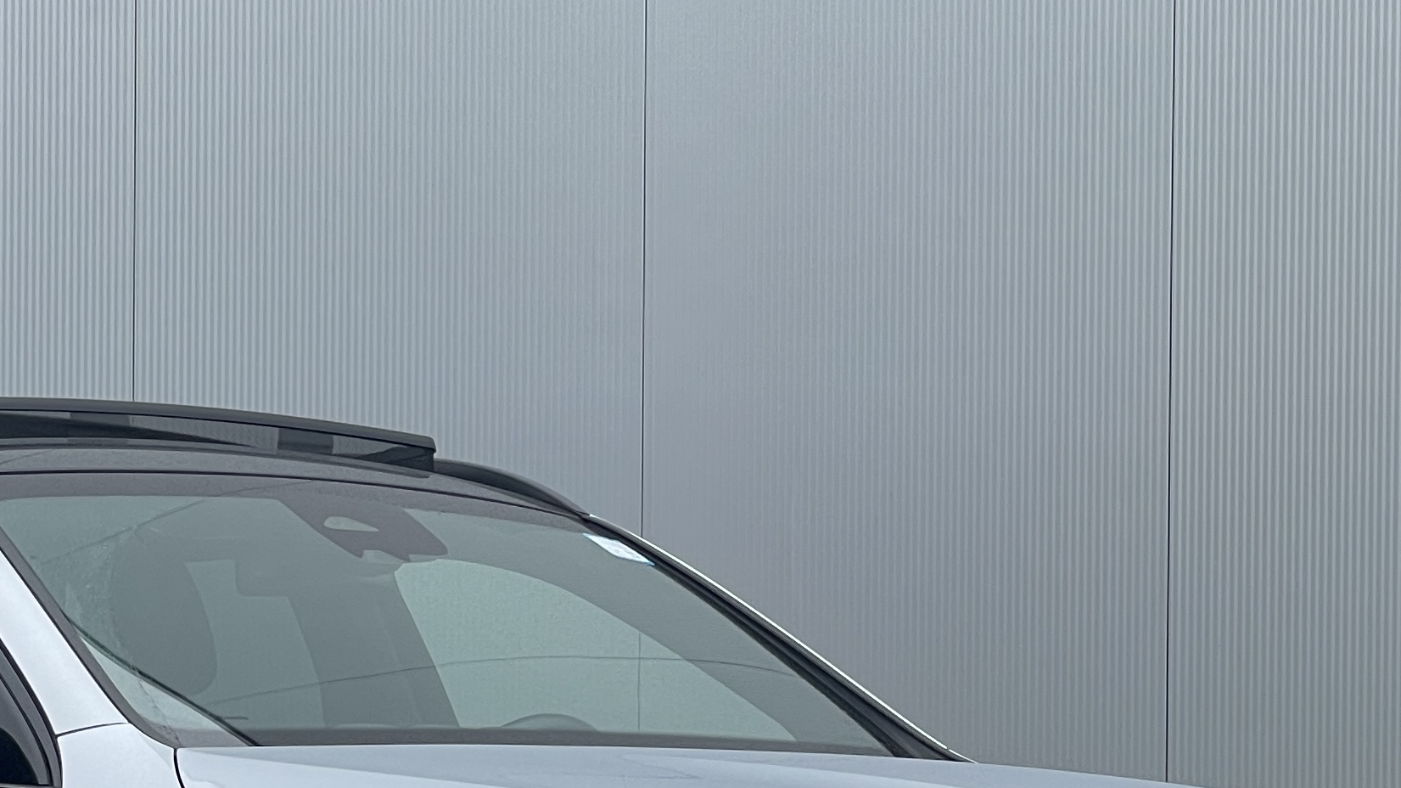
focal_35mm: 125
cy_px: 937
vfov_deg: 9.6
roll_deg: -0.7
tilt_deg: -1.2
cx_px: 350
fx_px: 4643
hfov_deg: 17.1
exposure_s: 1/234
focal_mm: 6
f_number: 2
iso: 25
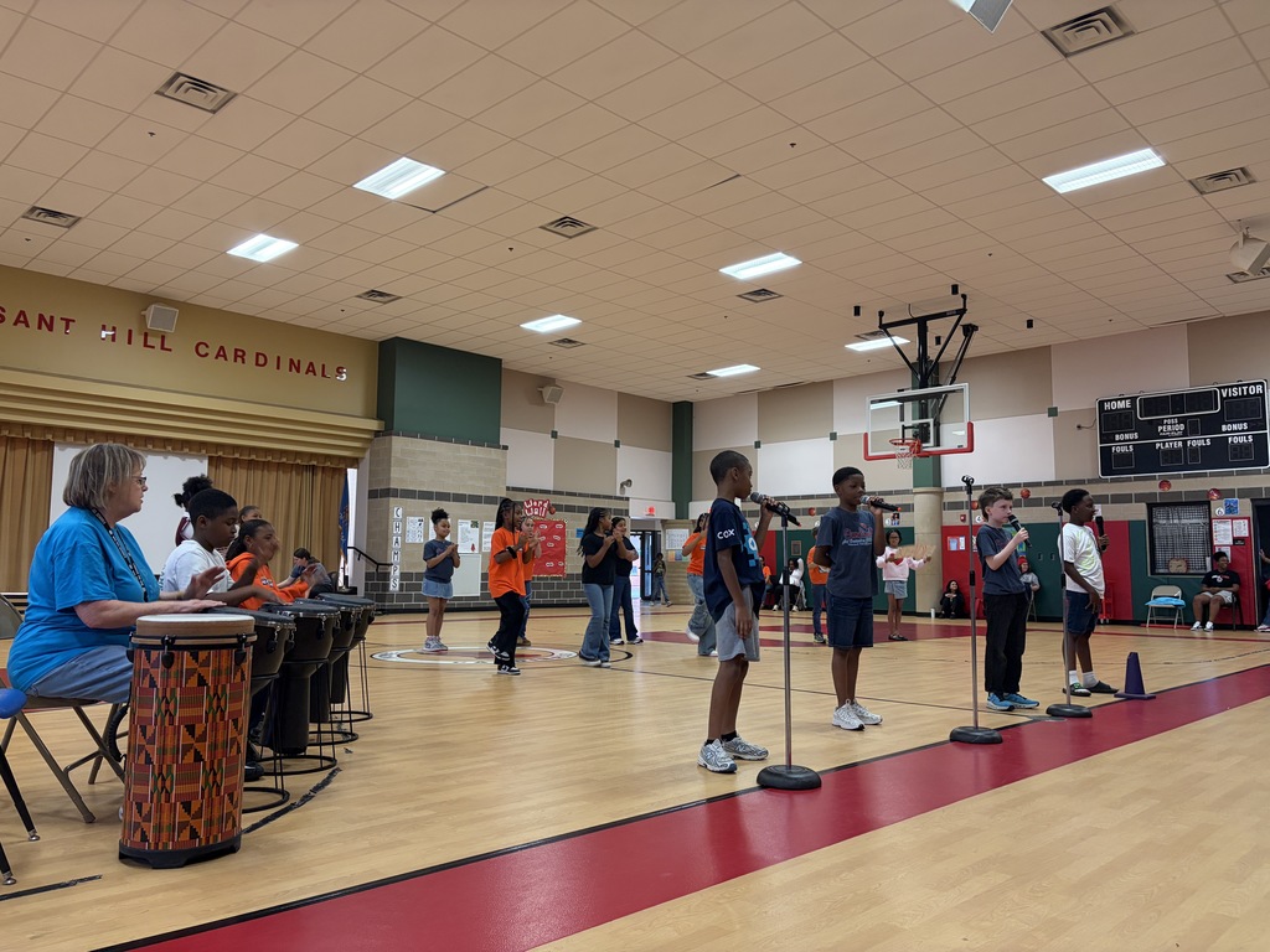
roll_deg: -1.0
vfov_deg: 53.1
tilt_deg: +7.1
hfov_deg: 67.3
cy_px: 476
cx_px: 635
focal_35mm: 26
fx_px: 954
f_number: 1.6
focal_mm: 5.96
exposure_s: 1/60
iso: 200
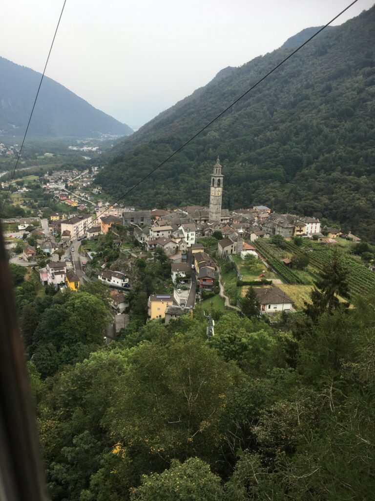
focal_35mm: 29
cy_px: 250
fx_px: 419
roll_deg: -1.2
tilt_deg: -15.2
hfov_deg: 48.2
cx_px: 188
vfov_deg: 61.7
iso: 25
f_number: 2.2
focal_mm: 4.15
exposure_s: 1/366
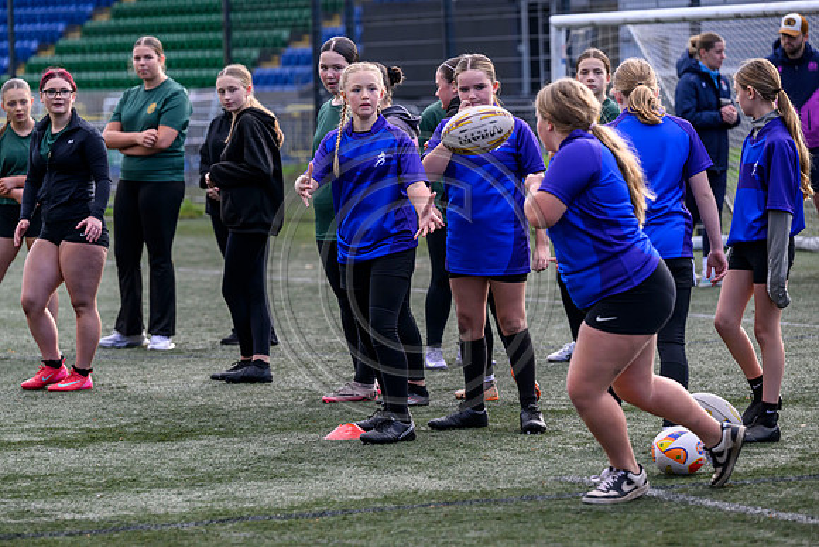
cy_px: 274
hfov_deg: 11.7
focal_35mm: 175
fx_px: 3982
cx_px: 410
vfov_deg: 7.9
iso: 1600
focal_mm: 175
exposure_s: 1/1600
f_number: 4.5
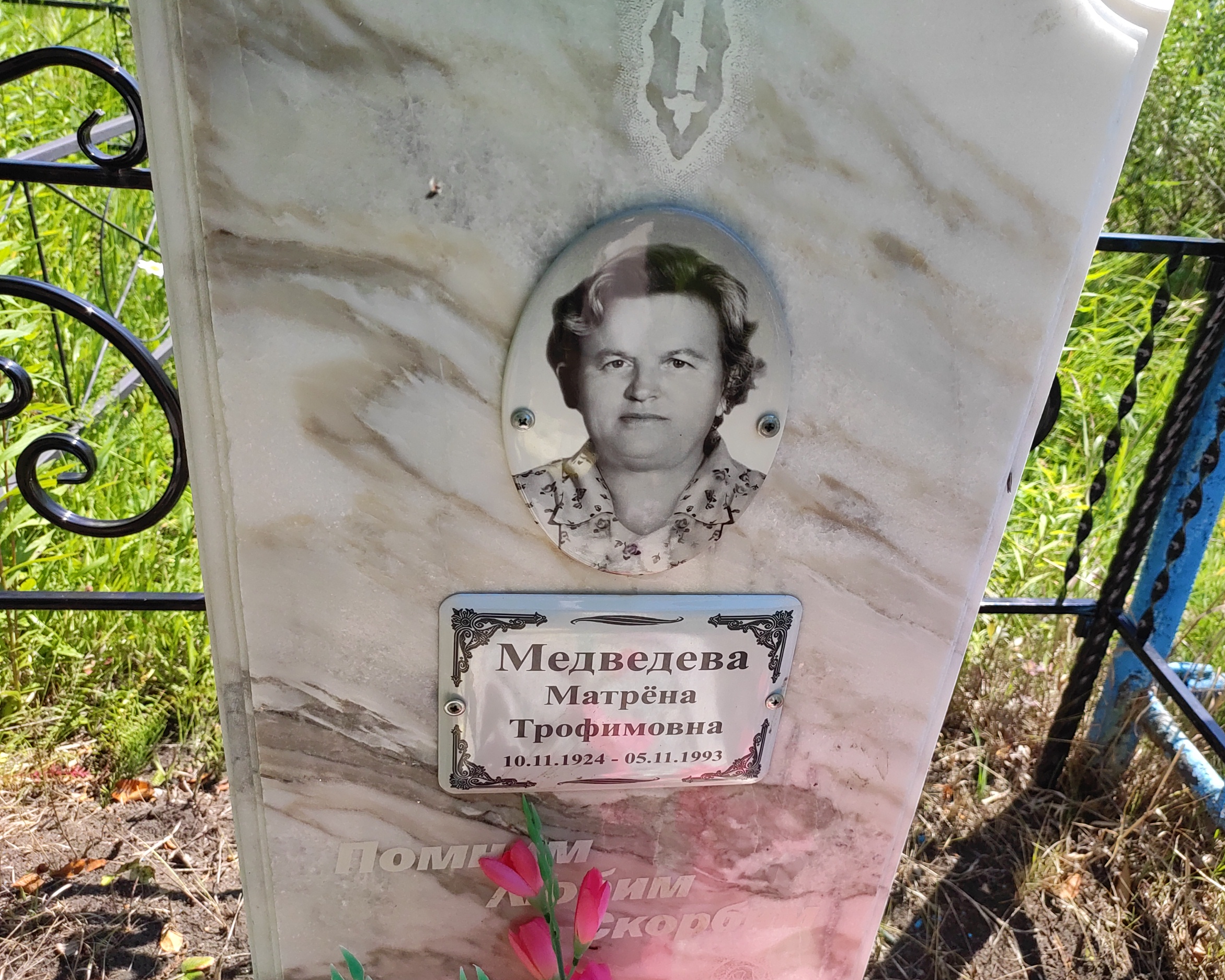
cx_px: 677
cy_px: 477
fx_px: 979
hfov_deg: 63.9
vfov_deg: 53.2
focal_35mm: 27
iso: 400
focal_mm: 4.7
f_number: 1.79
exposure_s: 1/2000
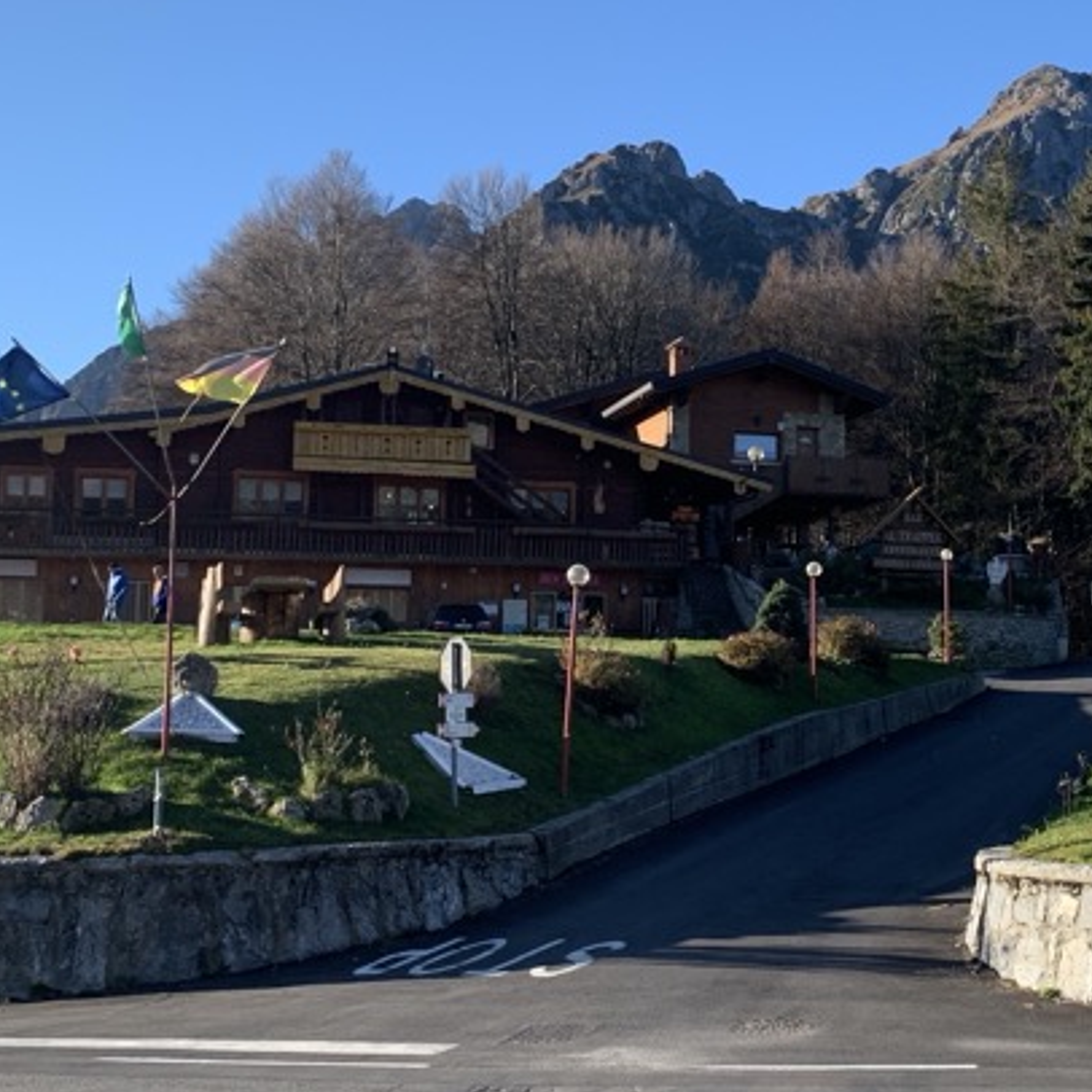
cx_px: 791
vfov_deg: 29.5
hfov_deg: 29.2
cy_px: 492
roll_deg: -0.6
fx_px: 2070
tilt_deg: +7.6
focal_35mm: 58
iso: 25
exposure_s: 1/871
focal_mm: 4.25
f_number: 1.8
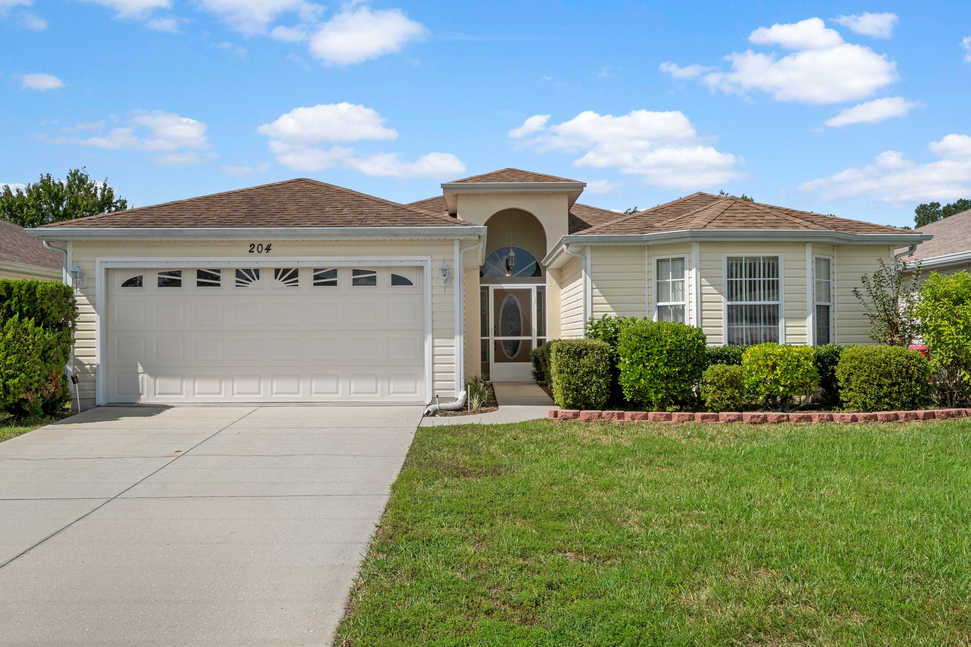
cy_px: 324
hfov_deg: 61.9
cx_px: 486
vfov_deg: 43.6
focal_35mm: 30
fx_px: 809
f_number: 8
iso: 320
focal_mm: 20
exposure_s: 1/1250
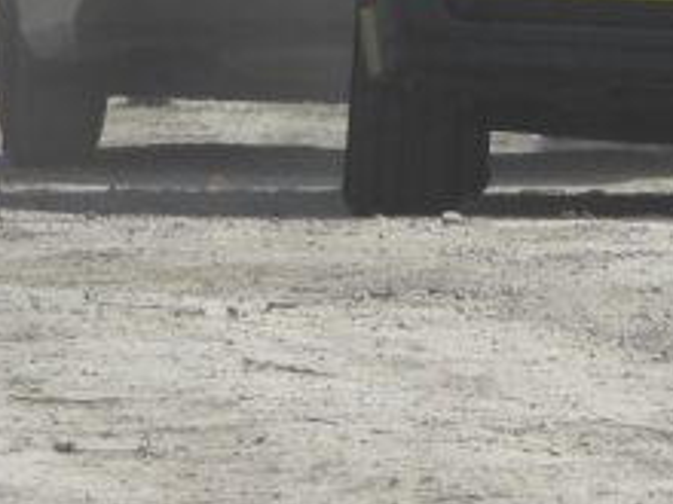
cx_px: 1184
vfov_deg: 0.6
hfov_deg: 0.9
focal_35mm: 2330
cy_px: -422
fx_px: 45300
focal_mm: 89.9
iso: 100
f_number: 5
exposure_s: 1/640
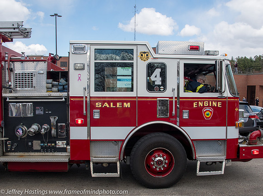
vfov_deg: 44.5
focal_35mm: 32
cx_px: 143
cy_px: 112
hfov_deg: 57.6
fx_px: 239
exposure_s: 1/2500
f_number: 5.6
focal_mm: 16
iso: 500
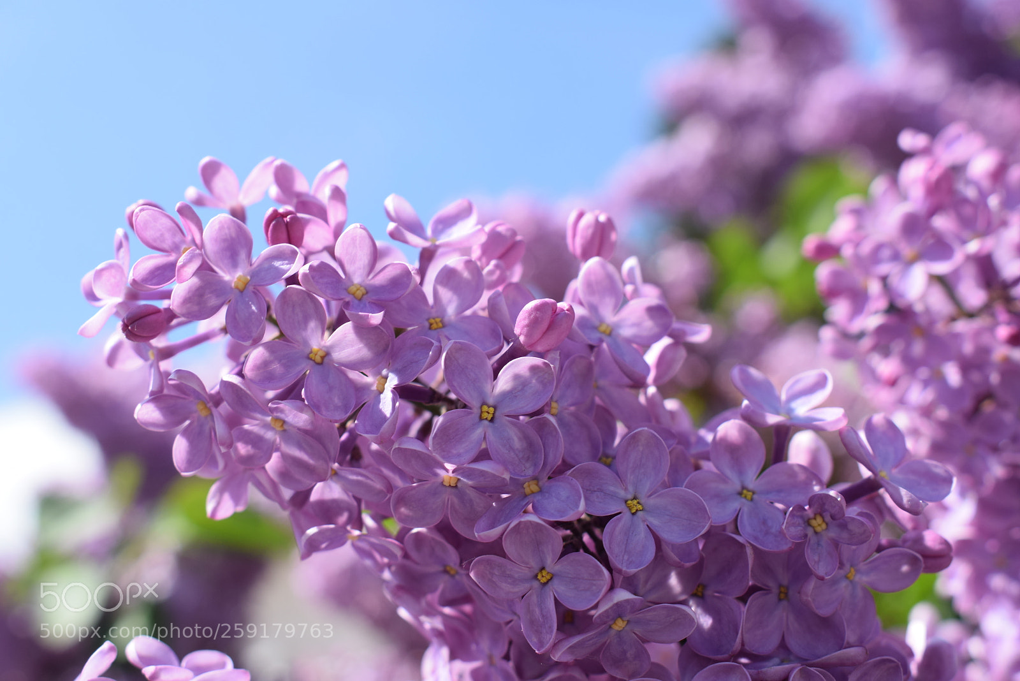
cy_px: 340
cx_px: 510
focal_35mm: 46
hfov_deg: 42.3
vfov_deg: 29.0
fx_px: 1318
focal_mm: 31
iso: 200
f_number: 8
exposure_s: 1/320
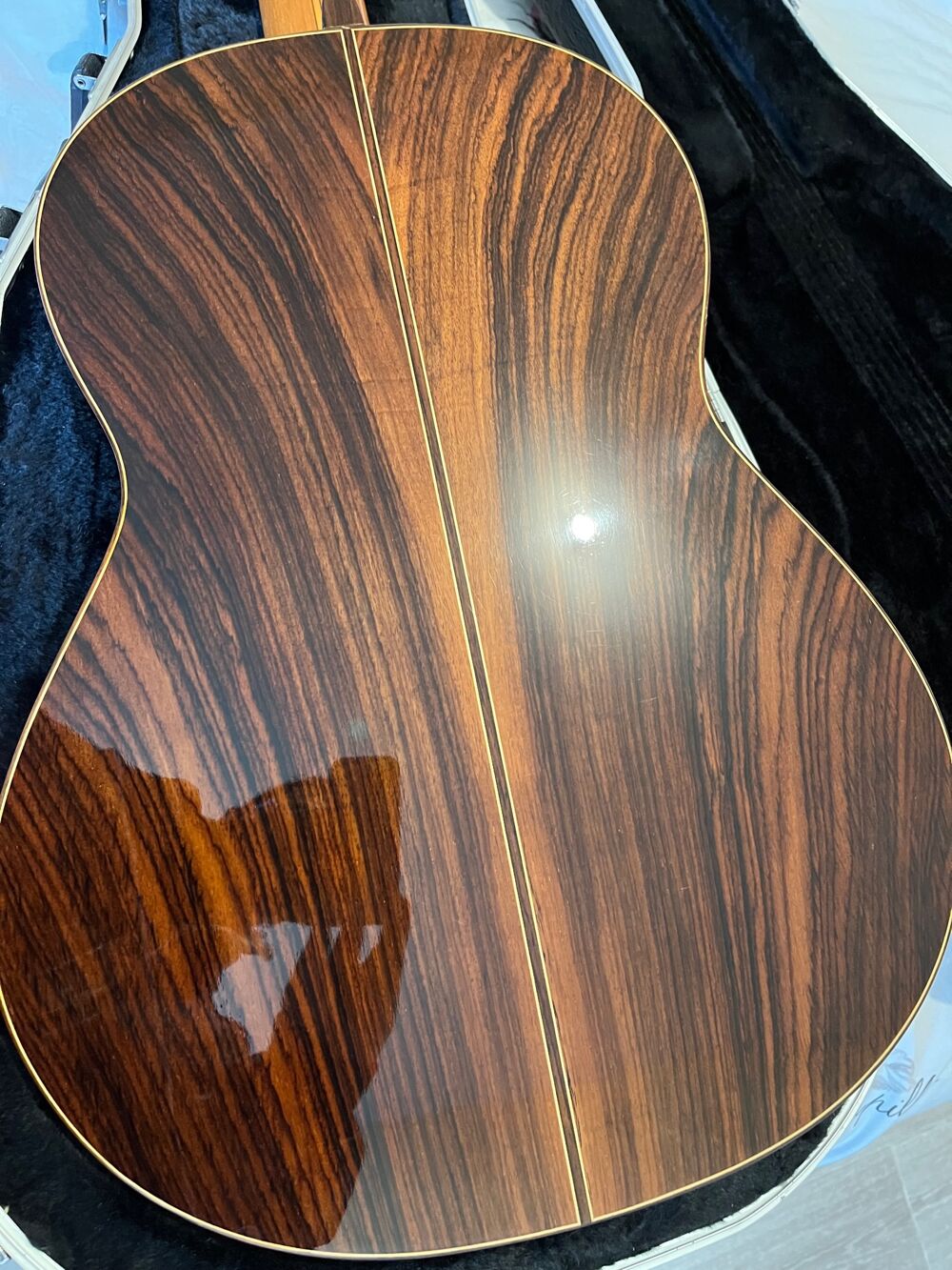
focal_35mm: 26
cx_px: 476
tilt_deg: -65.4
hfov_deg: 53.1
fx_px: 953
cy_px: 635
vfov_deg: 67.3
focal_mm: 5.1
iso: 500
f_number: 1.6
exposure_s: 1/40
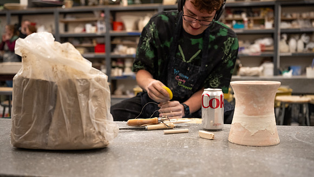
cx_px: 161
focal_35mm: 41
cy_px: 101
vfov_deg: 29.2
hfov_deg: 49.8
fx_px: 338
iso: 1600
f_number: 3.2
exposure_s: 1/500
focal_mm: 36
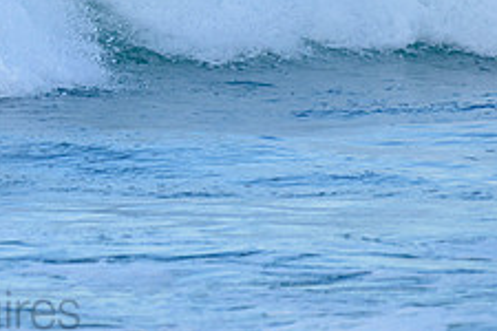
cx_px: -165
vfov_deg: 0.9
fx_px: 21797
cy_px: -126
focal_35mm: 1579
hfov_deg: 1.3
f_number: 5.6
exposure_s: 1/1250
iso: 450
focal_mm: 500
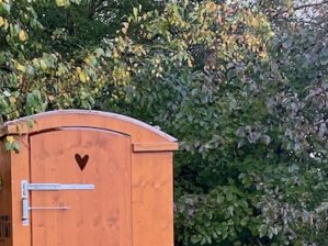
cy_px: 246
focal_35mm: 89
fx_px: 843
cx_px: 77
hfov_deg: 21.8
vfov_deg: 16.3
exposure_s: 1/121
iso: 100
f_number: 1.5
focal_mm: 5.7
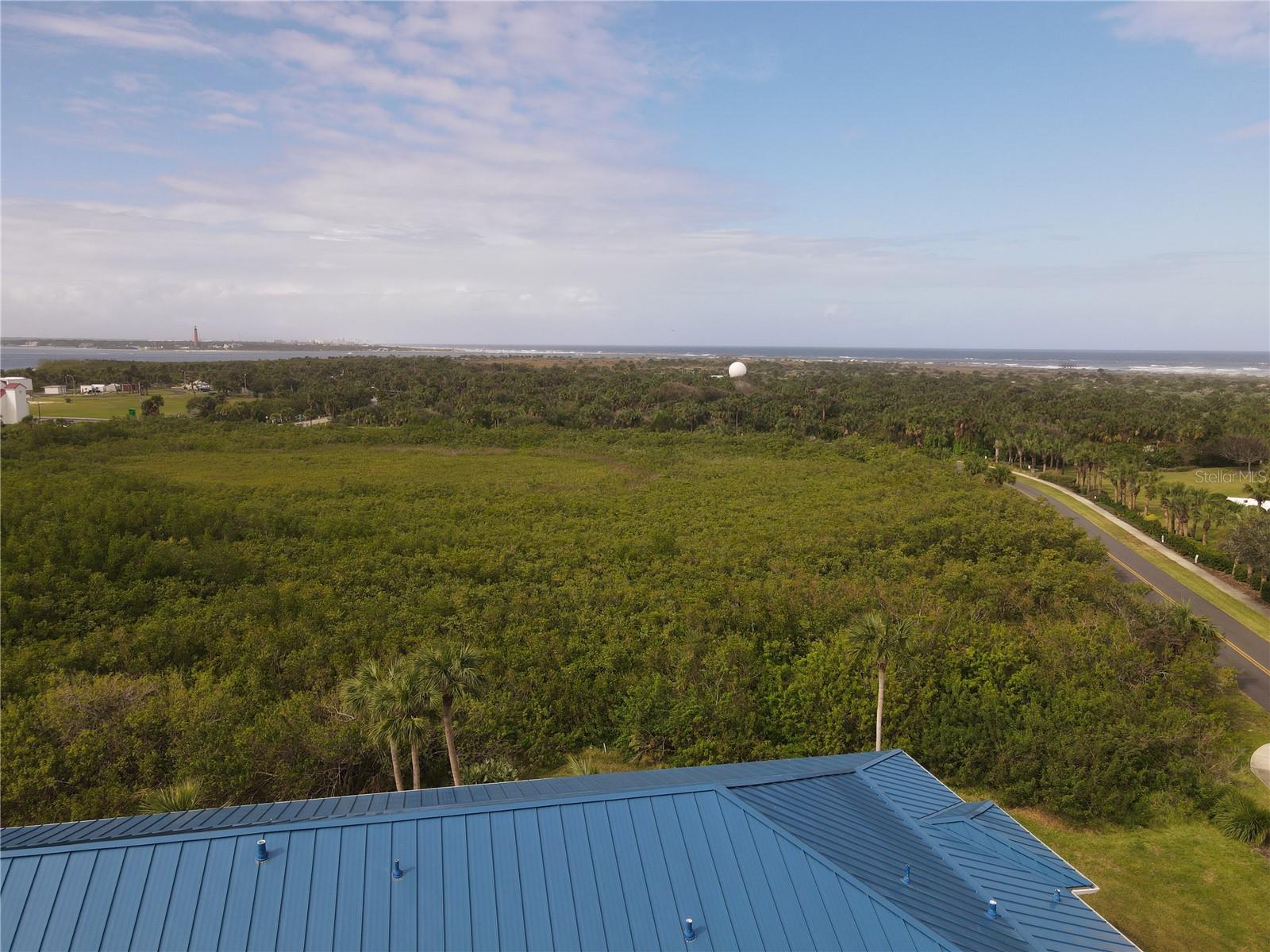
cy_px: 476
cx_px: 635
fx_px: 881
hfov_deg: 71.6
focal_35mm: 24
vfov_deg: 56.8
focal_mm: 4.5
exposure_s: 1/40
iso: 100
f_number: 2.8
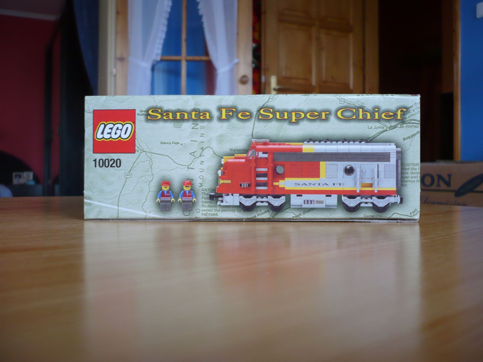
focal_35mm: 35
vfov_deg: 40.7
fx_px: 488
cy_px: 181
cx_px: 242
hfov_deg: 52.6
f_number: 2.8
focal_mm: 5.8
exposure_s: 1/25
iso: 100
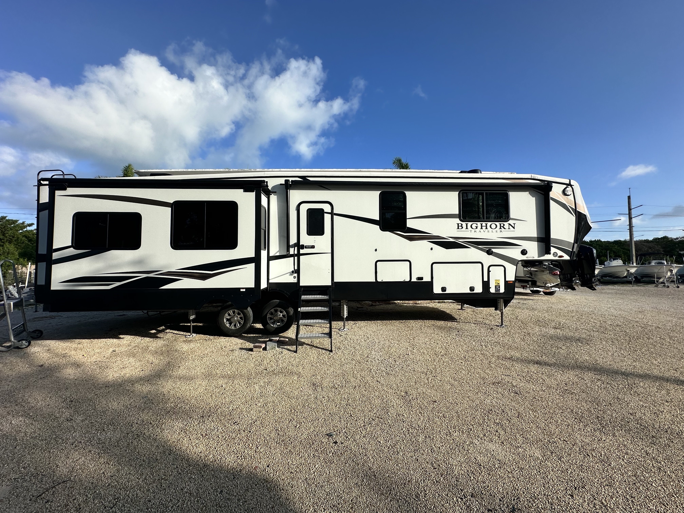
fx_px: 277
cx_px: 342
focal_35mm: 14
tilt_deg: +2.6
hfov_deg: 102.1
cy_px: 256
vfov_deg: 85.7
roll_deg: +1.4
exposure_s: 1/2132
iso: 40
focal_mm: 2.22
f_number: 2.2
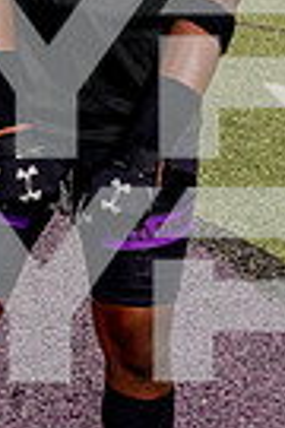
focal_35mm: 127
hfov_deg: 10.8
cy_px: 63
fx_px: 1508
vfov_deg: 16.0
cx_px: 124
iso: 100
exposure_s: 1/250
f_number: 10
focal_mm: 38
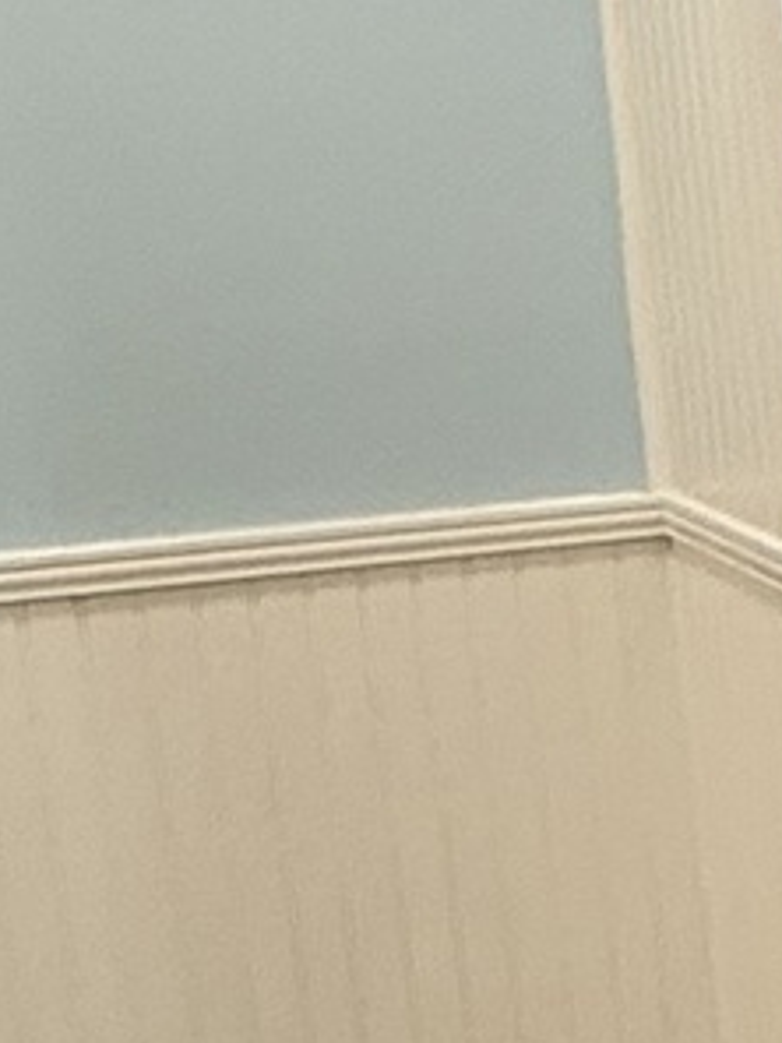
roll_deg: +1.0
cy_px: 666
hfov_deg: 10.7
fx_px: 3283
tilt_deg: -10.1
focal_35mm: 109
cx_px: 2124
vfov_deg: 18.0
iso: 160
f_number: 2.2
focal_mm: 2.22
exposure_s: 1/120
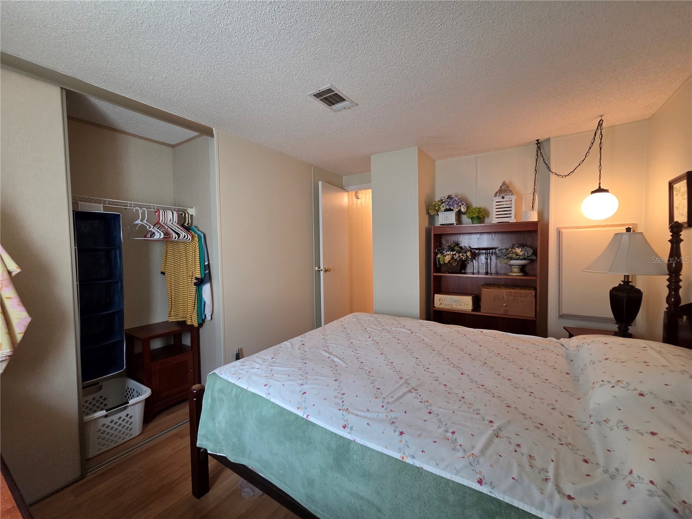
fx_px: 260
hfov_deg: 106.2
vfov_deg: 89.9
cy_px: 260
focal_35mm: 13
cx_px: 346
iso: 250
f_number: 2.2
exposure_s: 1/60
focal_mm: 2.2
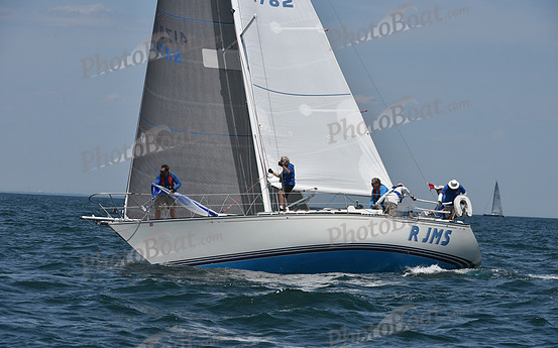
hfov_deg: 9.8
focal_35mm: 214
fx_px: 3253
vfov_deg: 6.1
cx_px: 275
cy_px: 184
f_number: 9
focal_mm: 200
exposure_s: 1/1600
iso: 320
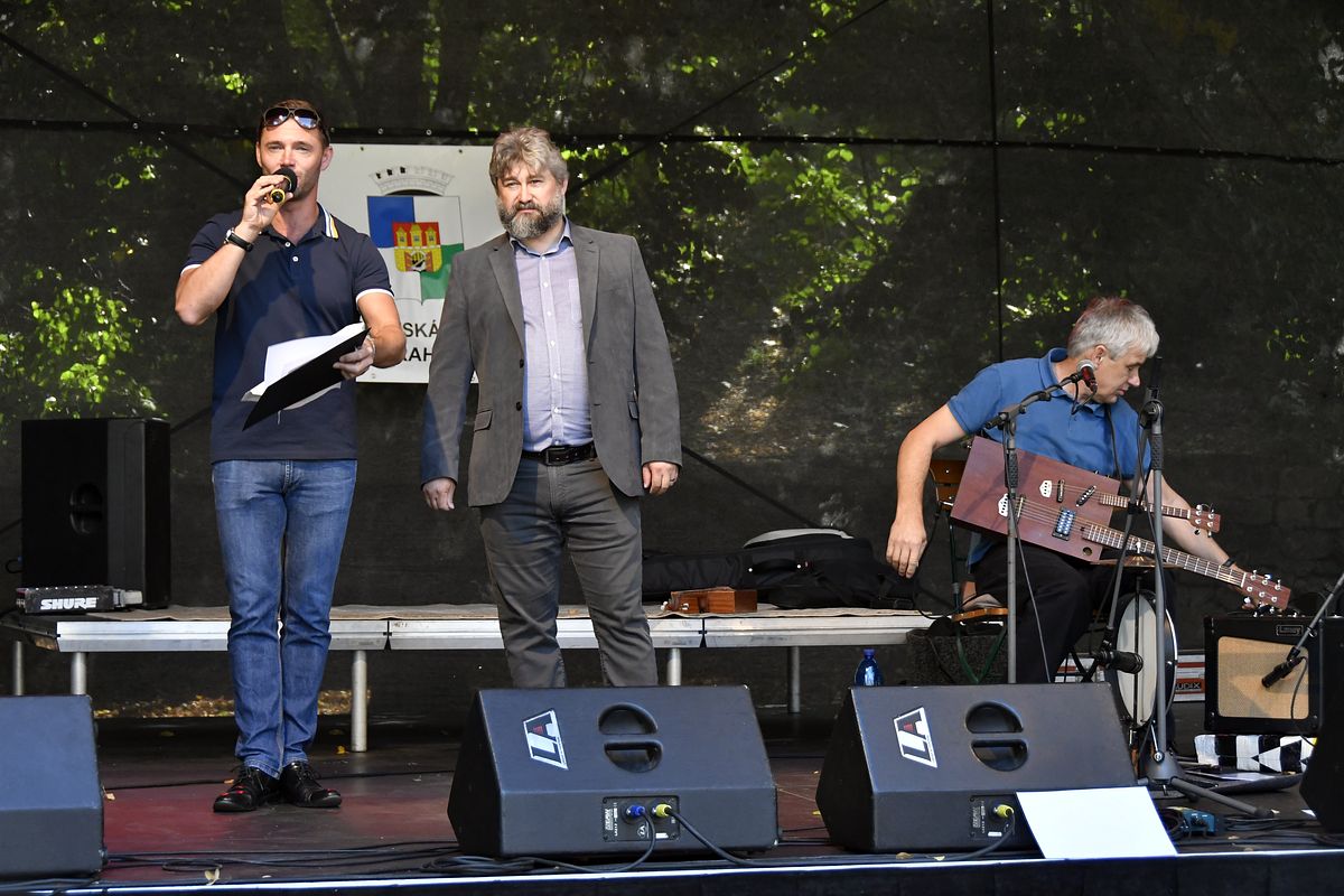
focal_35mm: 90
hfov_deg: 22.6
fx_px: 3360
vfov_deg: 15.2
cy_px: 448
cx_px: 672
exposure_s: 1/500
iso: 2000
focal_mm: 60
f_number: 5
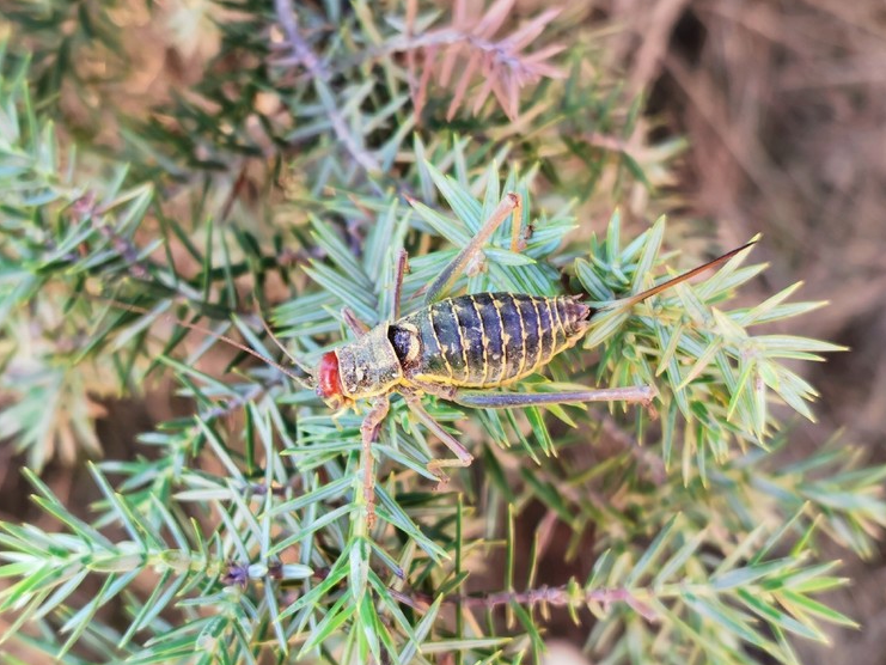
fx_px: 1562
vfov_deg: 24.0
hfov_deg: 31.7
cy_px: 354
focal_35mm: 61
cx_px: 425
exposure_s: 1/100
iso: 64
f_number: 1.6
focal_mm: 5.56
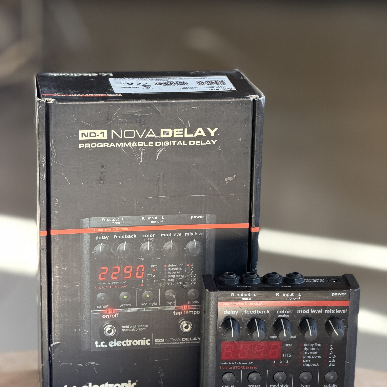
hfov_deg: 14.8
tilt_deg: -19.7
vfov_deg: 14.8
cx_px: 194
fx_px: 1493
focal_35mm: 118
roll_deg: -1.4
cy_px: 240
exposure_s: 1/121
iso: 200
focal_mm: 16.89
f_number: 2.8
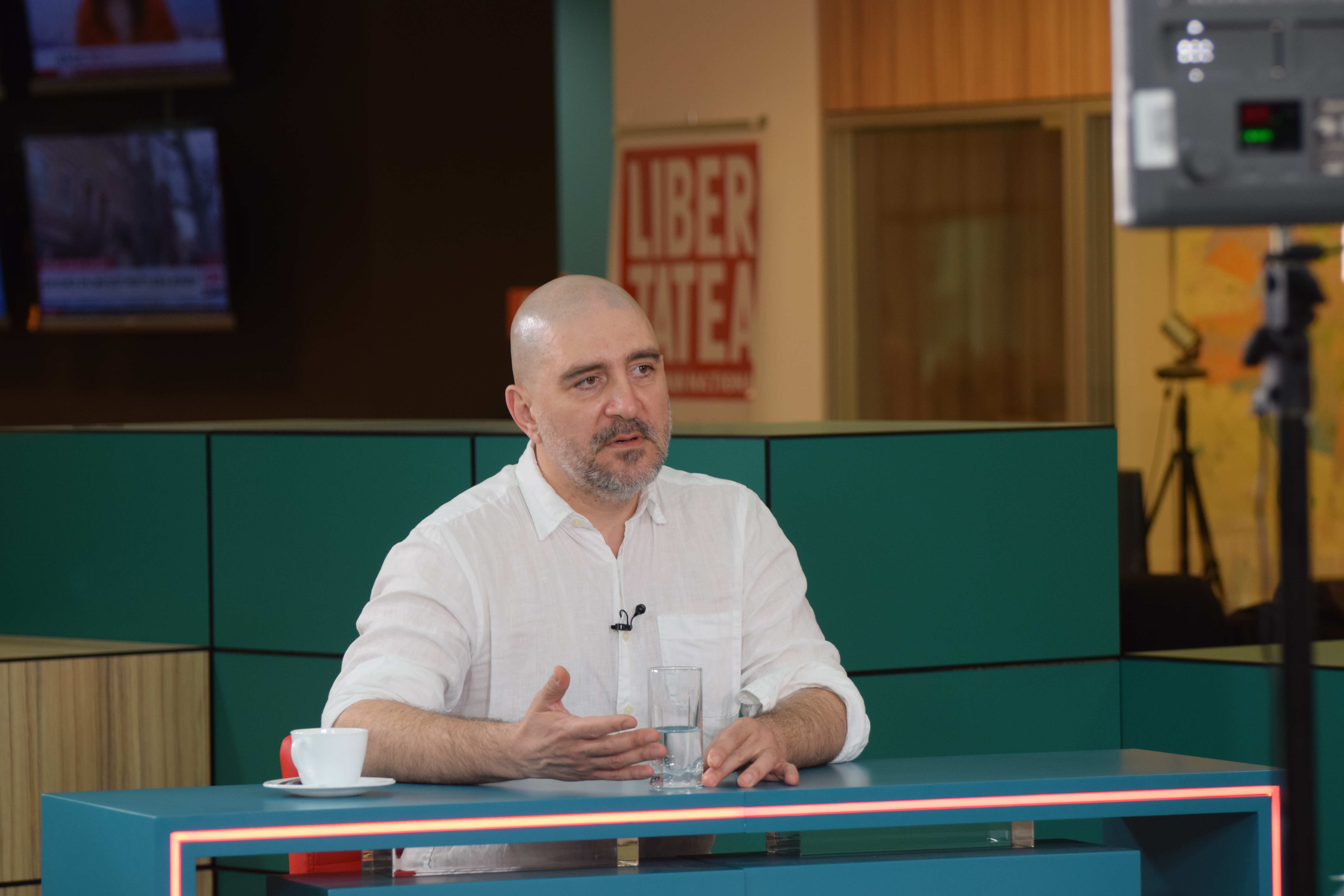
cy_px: 448
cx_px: 672
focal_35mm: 165
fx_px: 6160
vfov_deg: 8.3
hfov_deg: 12.5
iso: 500
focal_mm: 110
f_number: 4.5
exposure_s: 1/100
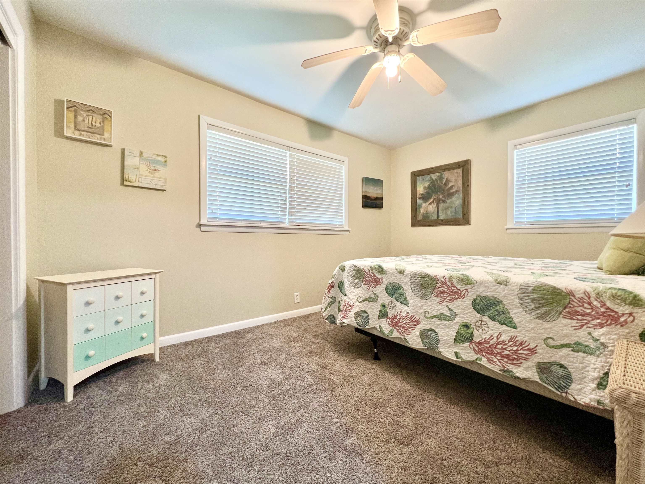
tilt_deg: -1.6
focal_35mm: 13
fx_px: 242
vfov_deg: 89.9
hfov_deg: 106.2
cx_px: 322
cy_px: 242
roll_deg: +0.1
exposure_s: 1/60
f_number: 1.8
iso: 200
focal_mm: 1.57
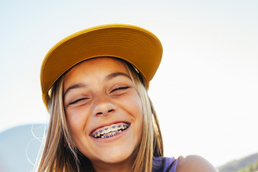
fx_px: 351
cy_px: 114
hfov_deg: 40.4
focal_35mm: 49
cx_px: 127
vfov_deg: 27.3
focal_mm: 35
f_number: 4
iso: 200
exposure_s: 1/500
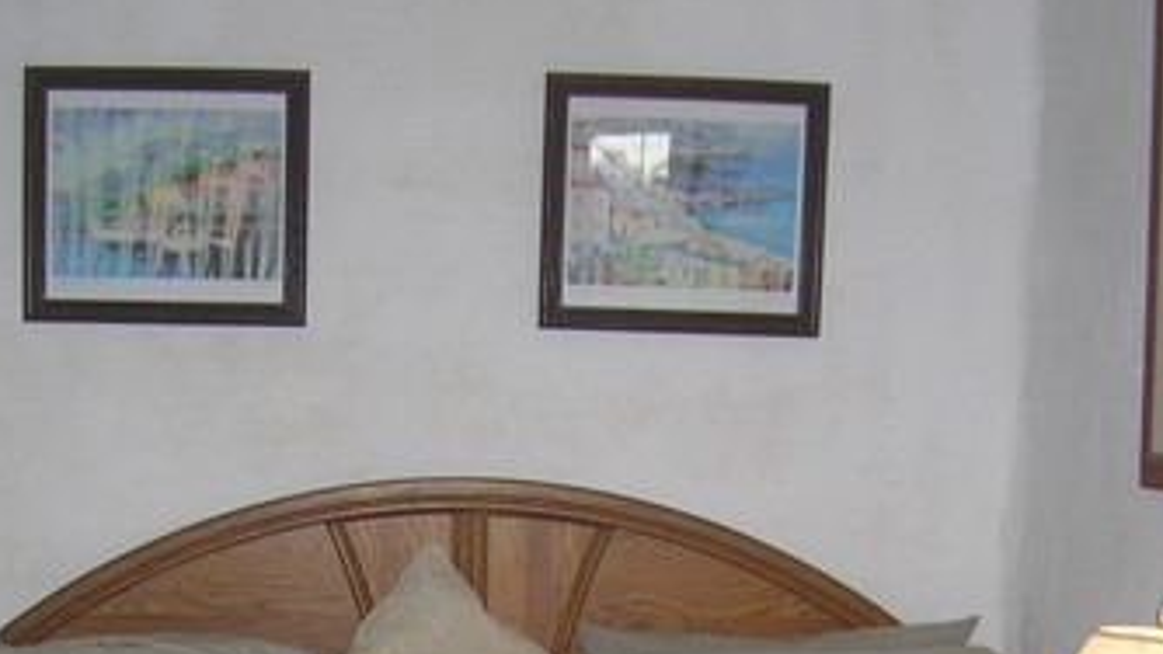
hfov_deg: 29.6
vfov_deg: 16.4
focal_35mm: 71
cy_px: 757
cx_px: 432
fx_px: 2190
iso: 78
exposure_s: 1/60.1
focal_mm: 5.7
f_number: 2.9
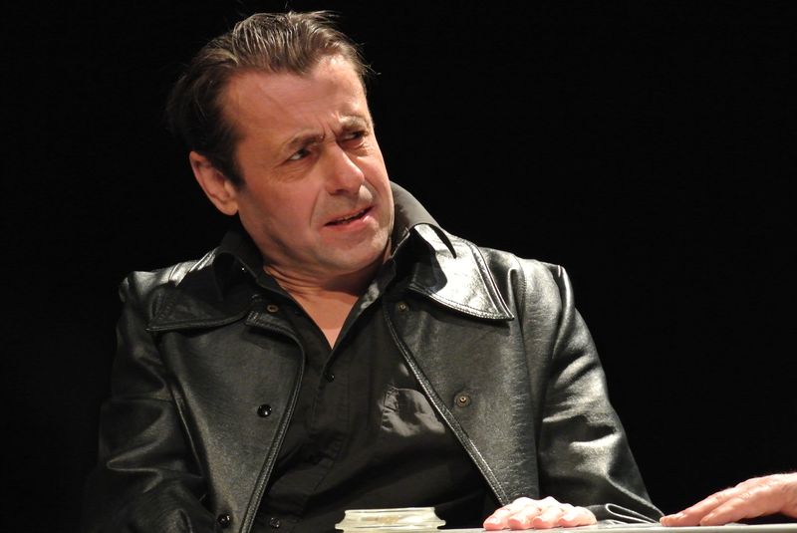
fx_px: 5584
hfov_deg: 8.2
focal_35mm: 252
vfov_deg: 5.5
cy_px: 266
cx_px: 398
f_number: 5.3
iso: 2800
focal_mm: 93.5
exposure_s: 1/80
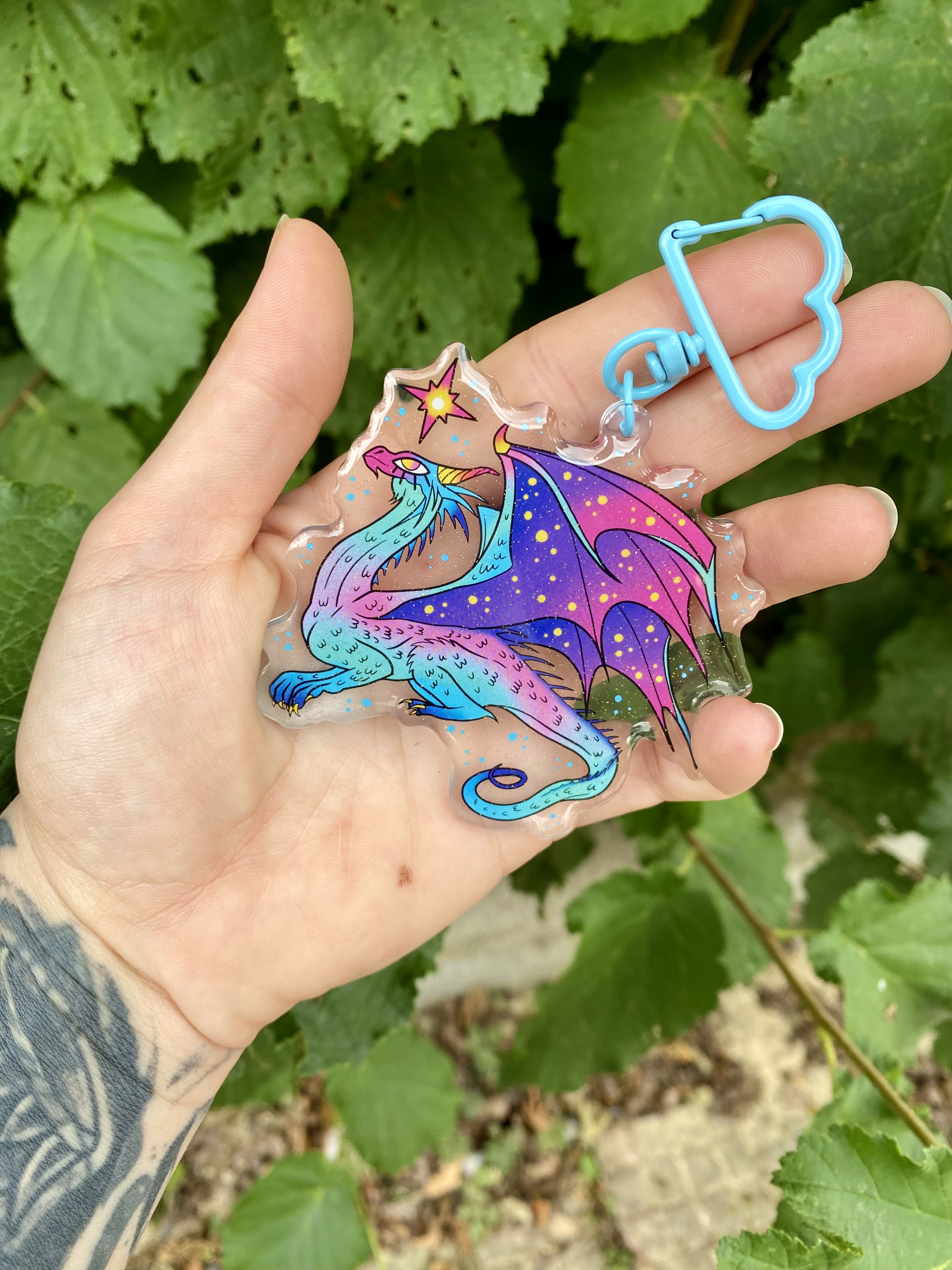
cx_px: 476
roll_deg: -12.7
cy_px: 635
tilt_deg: -41.4
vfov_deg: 69.4
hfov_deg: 54.9
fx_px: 917
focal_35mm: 25
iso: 32
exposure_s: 1/239
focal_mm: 4.25
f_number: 1.8
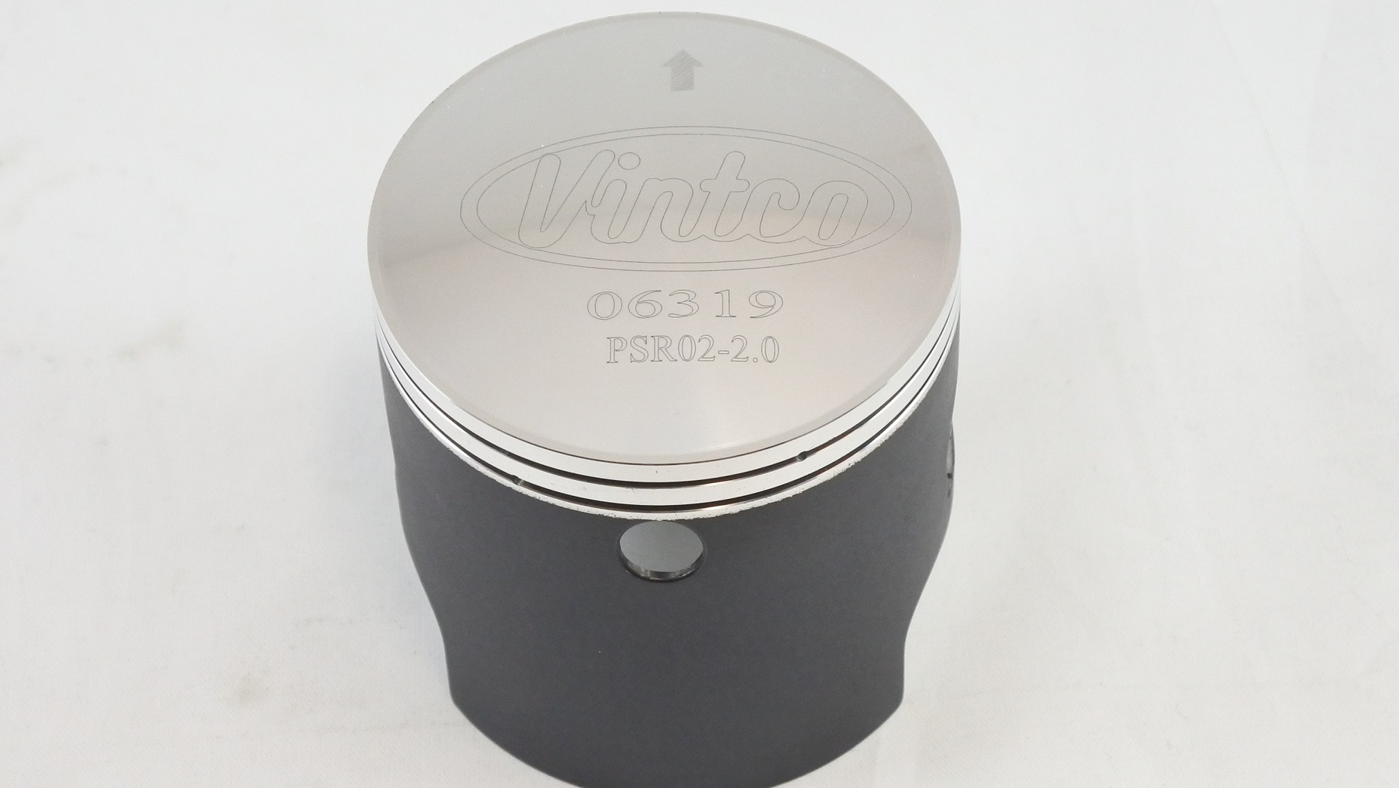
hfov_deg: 35.4
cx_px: 698
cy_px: 406
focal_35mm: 59
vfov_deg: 20.4
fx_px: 2189
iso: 640
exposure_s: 1/125
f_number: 4.8
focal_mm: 21
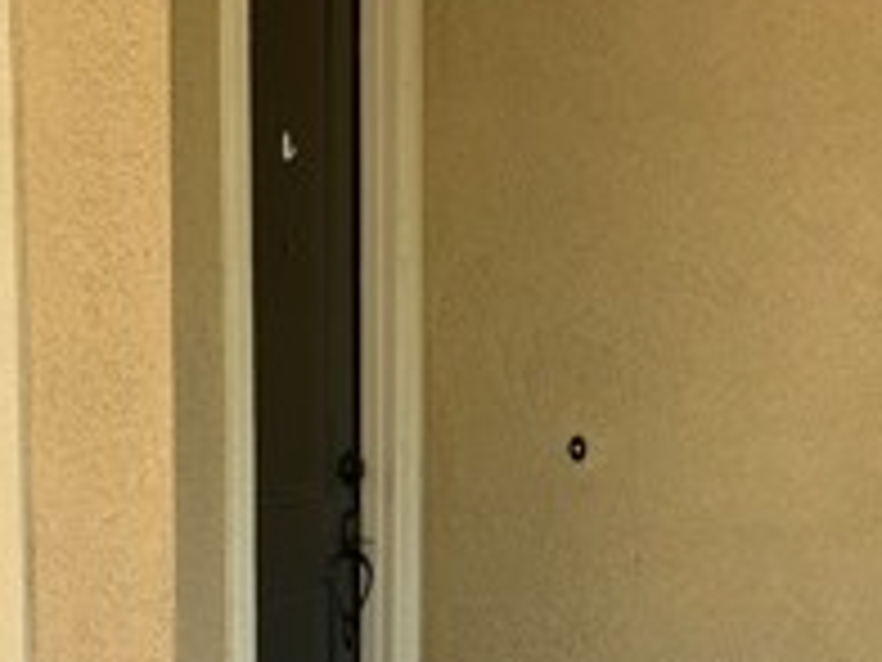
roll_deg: -1.5
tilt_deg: -7.1
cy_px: 657
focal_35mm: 85
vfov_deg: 17.0
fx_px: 2166
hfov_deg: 22.9
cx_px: 608
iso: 40
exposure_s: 1/121
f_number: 1.8
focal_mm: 4.25
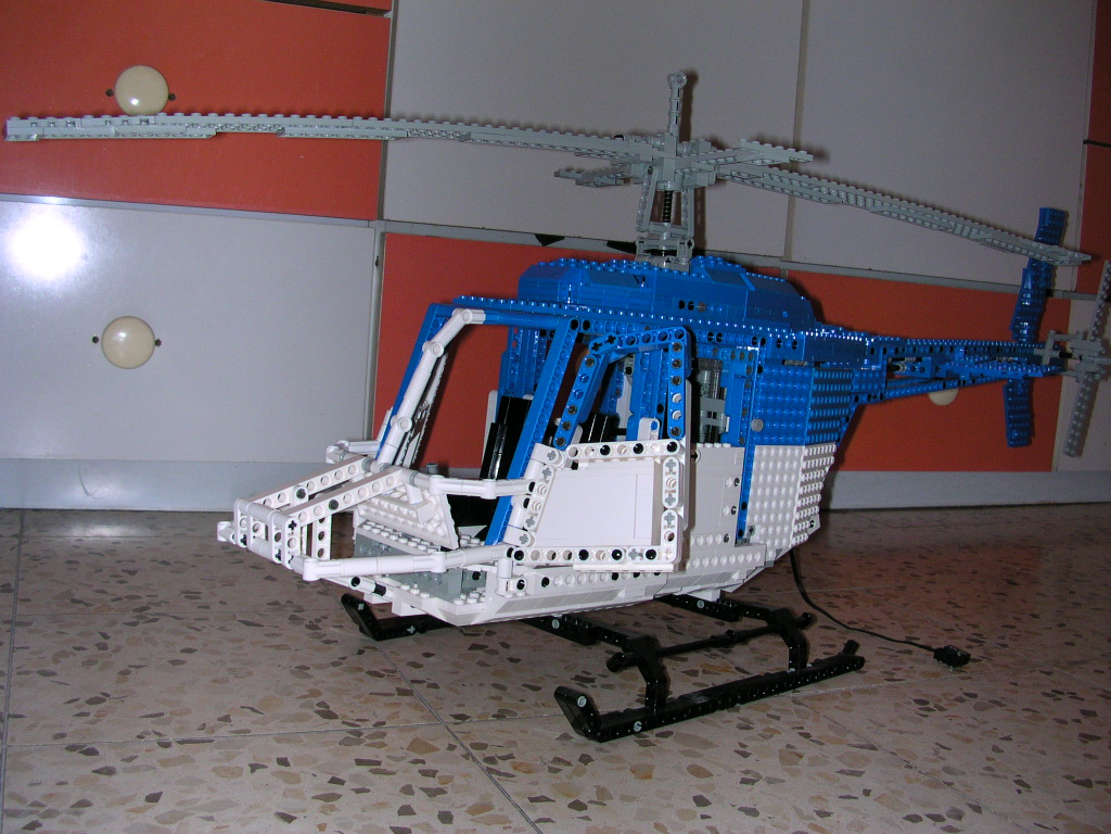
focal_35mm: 37
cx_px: 556
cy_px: 417
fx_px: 1188
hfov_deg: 50.1
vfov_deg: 38.7
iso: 100
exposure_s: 1/60
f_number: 2.7
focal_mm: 5.6
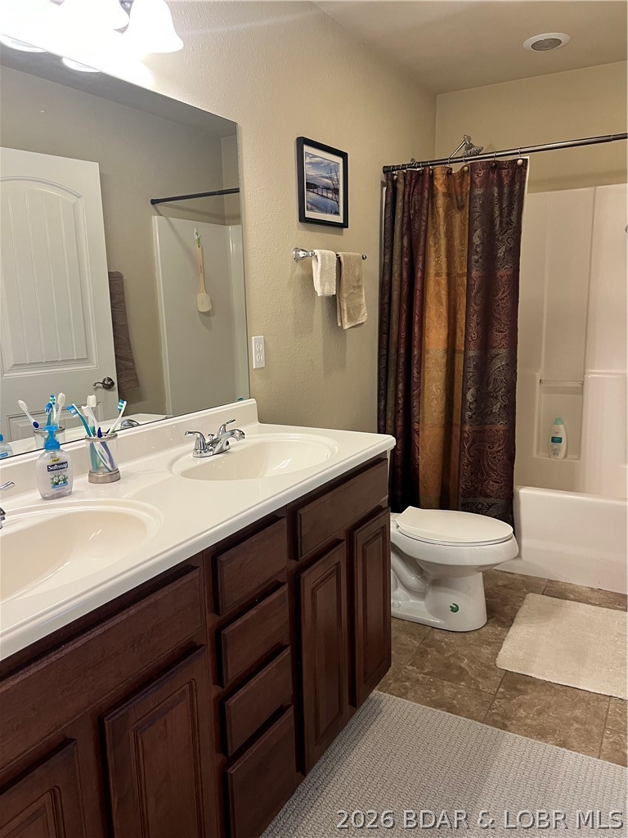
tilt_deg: -10.8
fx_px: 629
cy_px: 419
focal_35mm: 26
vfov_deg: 67.3
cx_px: 314
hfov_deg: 53.1
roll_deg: +1.7
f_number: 1.5
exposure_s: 1/60
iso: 160
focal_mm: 5.7
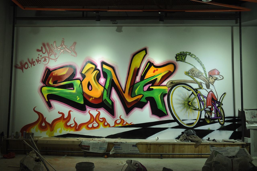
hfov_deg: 57.3
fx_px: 235
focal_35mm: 33
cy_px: 86
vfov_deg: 39.9
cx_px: 128
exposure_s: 1/5
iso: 400
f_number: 8
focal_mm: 22
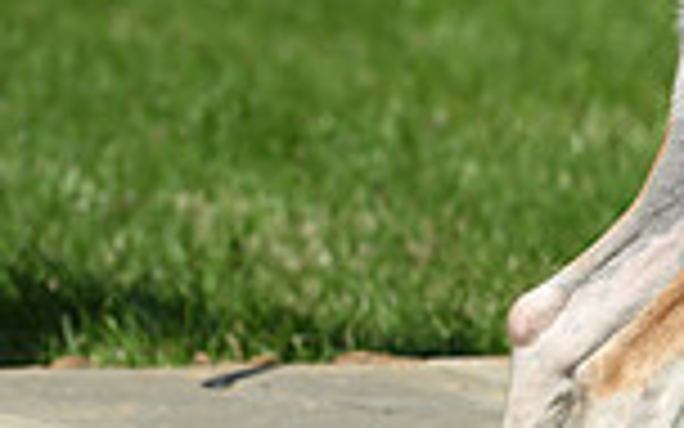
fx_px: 7419
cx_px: 1197
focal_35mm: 398
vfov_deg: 3.3
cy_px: -56
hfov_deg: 5.2
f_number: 4.5
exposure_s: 1/1250
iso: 100
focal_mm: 102
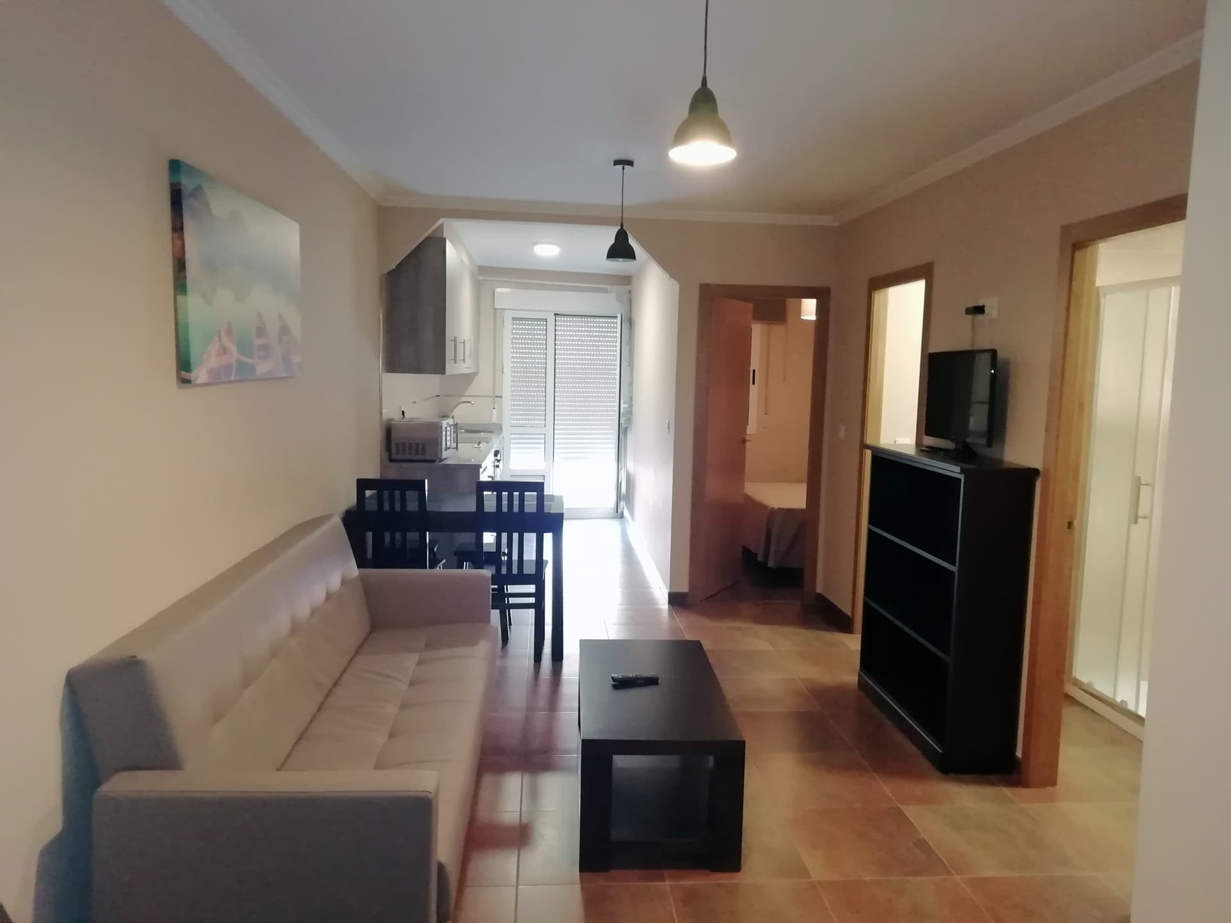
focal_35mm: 26
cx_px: 616
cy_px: 462
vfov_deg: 53.1
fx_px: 925
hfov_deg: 67.3
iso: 400
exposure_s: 1/25
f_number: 2.2
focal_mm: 3.46
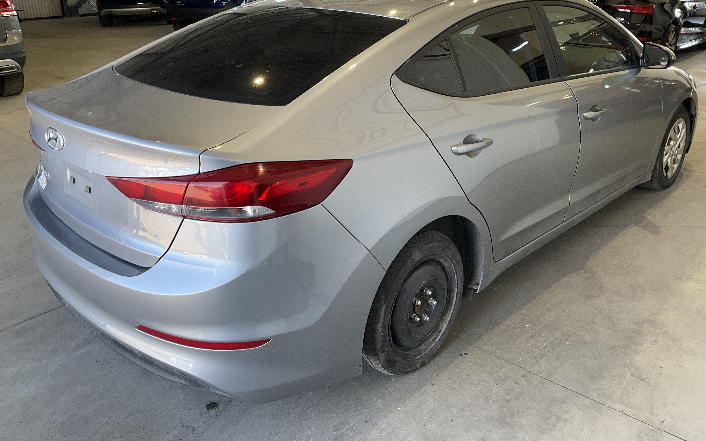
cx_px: 352
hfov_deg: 61.2
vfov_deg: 40.4
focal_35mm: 31
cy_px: 175
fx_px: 596
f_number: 1.8
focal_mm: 3
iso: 50
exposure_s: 1/120
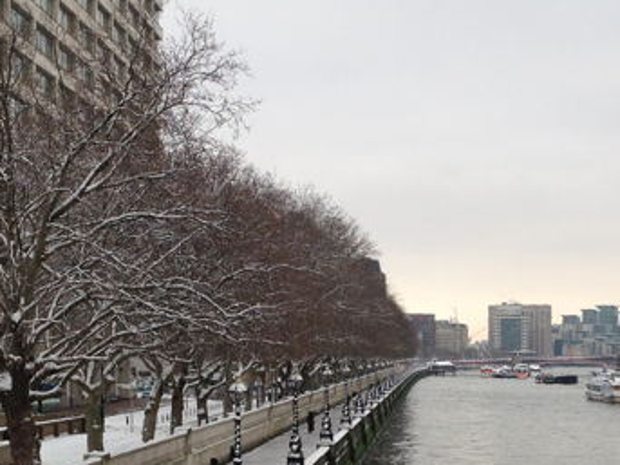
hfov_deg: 25.3
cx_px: 233
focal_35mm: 77
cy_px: 279
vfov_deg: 19.1
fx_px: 1379
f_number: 2.4
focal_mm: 4.13
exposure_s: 1/145
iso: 50
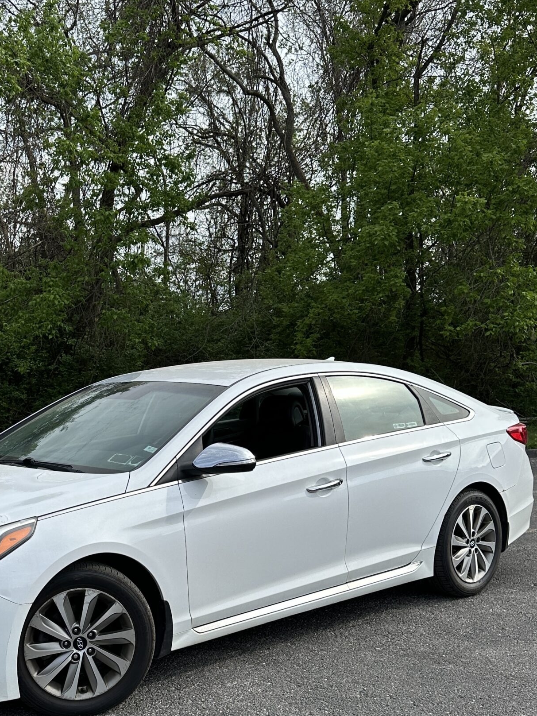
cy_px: 464
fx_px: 786
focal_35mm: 38
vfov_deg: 48.3
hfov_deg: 37.0
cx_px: 145
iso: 80
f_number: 1.78
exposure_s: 1/2299
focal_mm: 6.86
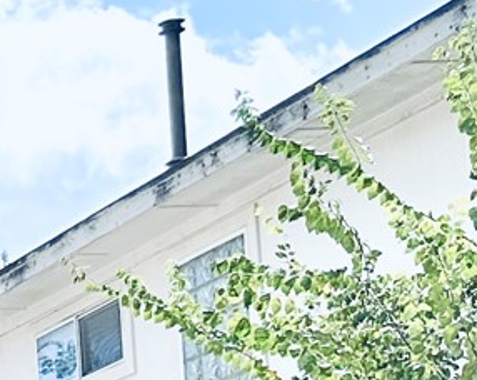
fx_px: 2368
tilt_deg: +5.7
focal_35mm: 168
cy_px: 650
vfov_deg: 8.8
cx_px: -1089
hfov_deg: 8.8
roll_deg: +0.6
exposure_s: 1/3058
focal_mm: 6.86
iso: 80
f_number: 1.78
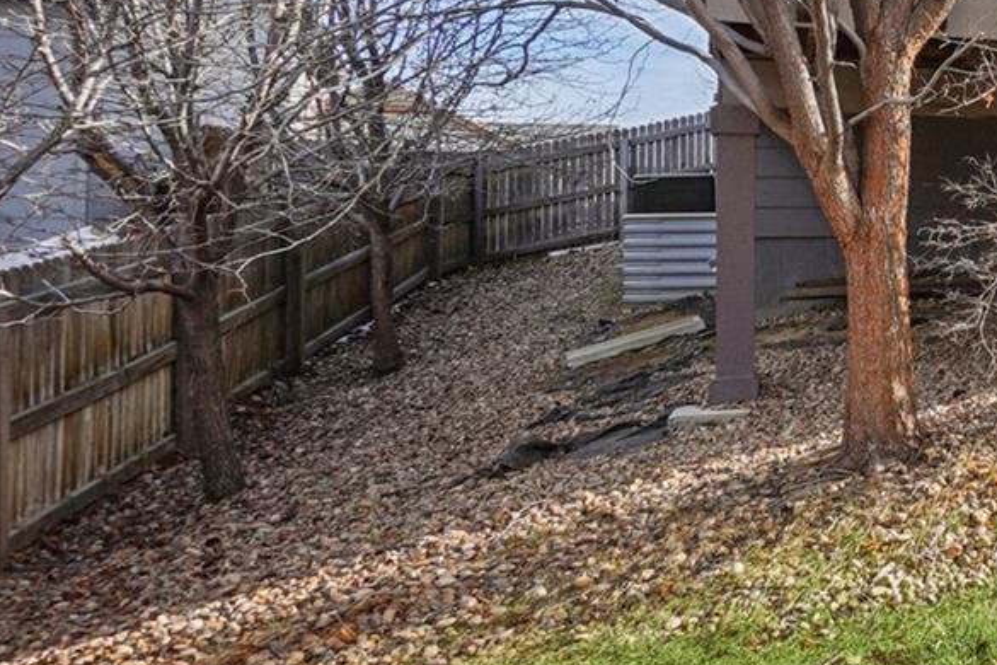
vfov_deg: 28.1
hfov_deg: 34.0
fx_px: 1135
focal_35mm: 41
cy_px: -152
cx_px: 1295
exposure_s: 1/125
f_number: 8
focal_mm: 10
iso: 100
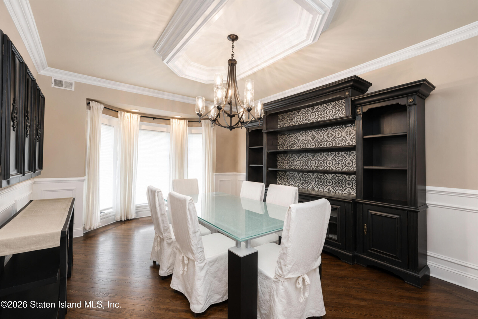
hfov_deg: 96.7
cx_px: 239
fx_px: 212
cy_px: 160
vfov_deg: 73.8
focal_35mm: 16
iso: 64
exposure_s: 1/15
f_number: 4
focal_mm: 16
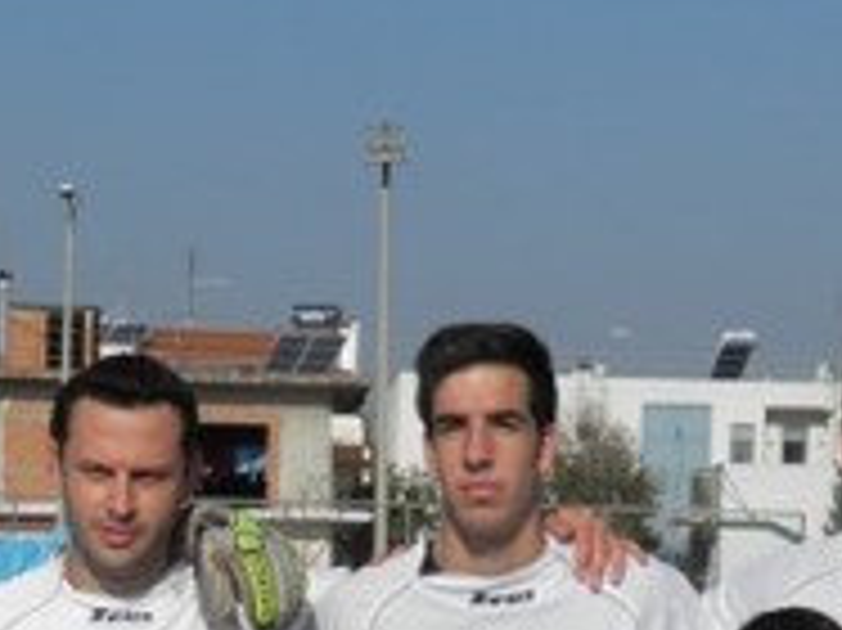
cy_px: 916
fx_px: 4205
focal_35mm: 173
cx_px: 108
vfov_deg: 8.4
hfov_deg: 11.4
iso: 50
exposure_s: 1/800
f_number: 5.5
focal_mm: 8.9
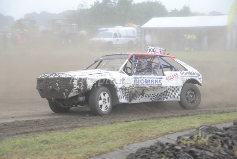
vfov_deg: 12.7
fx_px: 712
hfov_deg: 18.9
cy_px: 80
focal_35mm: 108
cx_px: 118
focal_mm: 72
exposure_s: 1/500
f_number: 5.3
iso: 800
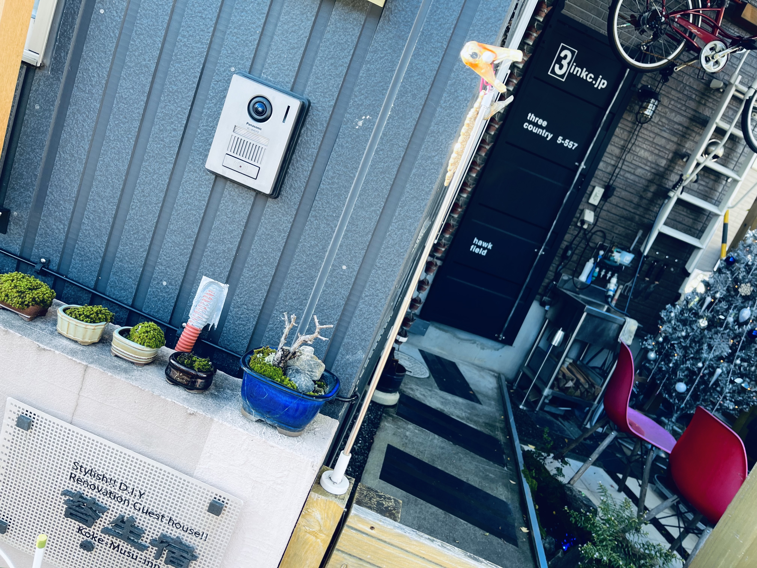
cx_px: 378
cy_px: 284
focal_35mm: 26
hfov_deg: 67.3
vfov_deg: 53.1
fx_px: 569
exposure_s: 1/122
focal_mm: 5.1
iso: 40
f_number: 1.6
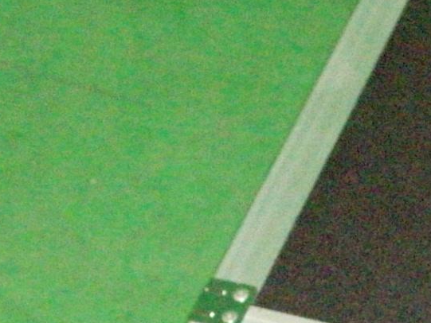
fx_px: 1980
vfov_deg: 9.0
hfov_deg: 12.0
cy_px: 546
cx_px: 601
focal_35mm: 159
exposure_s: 1/147
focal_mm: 7.1
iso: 800
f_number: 3.2
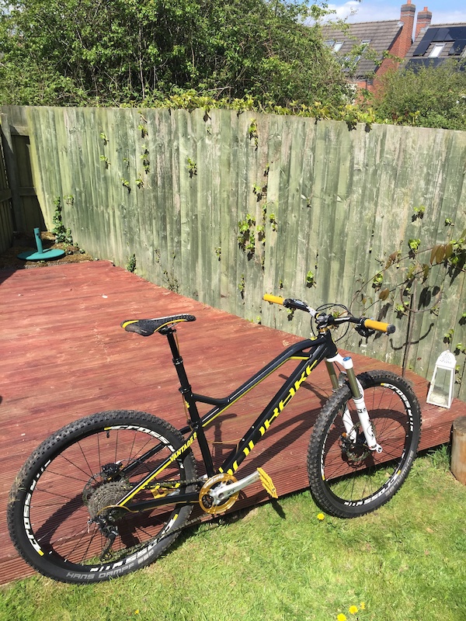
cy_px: 310
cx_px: 233
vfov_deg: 61.7
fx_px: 521
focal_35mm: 29
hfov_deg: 48.2
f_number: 2.2
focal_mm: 4.15
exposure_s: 1/1412
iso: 32
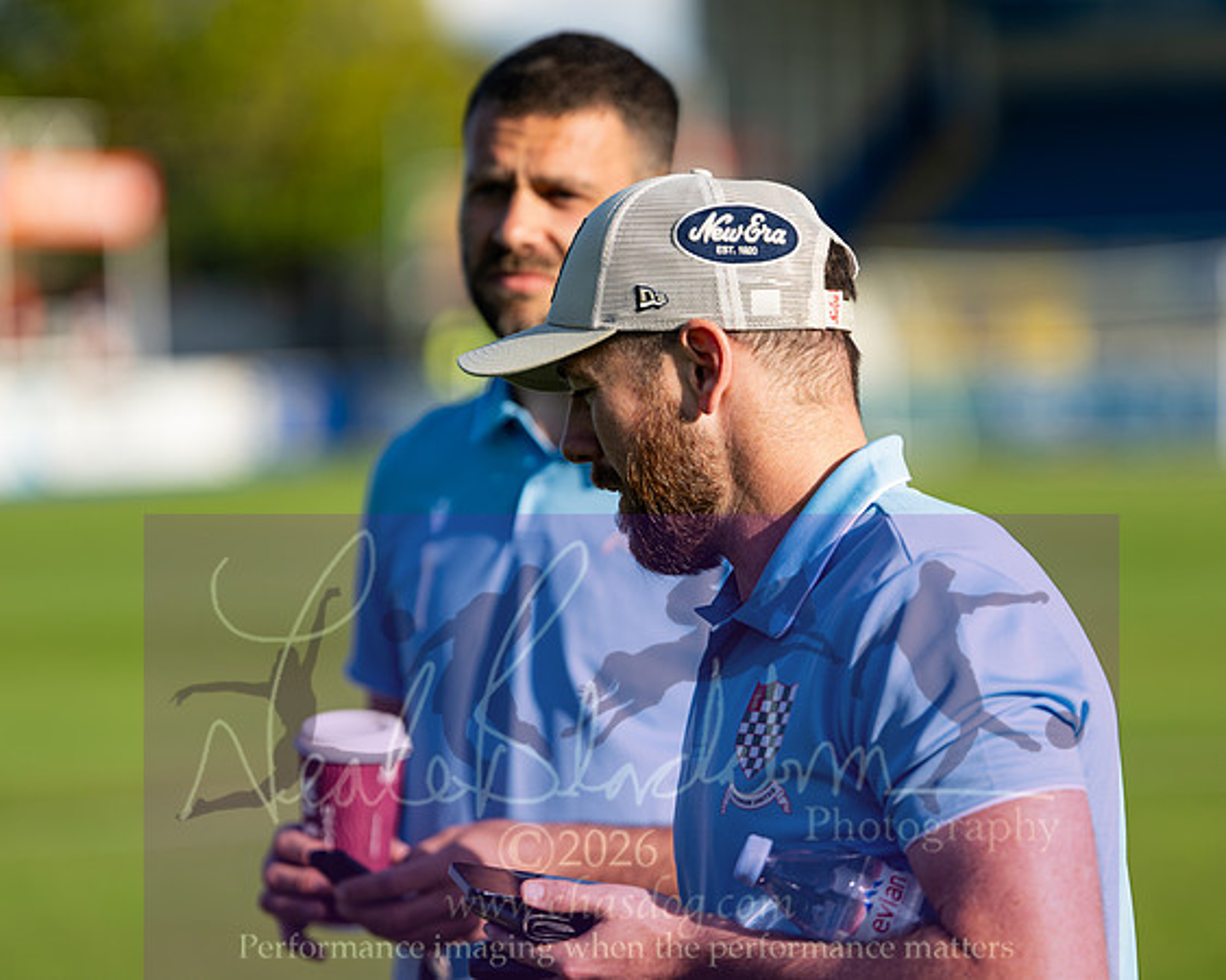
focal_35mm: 143
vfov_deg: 10.8
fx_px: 5190
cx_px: 613
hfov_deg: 13.5
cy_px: 490
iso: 125
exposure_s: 1/6400
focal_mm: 85
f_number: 1.4
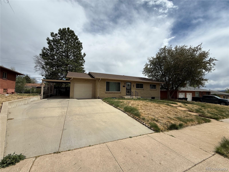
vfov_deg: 85.7
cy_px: 86
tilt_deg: +4.4
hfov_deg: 102.1
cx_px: 114
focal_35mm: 14
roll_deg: -0.2
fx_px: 93
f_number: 2.2
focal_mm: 2.22
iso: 50
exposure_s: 1/4425
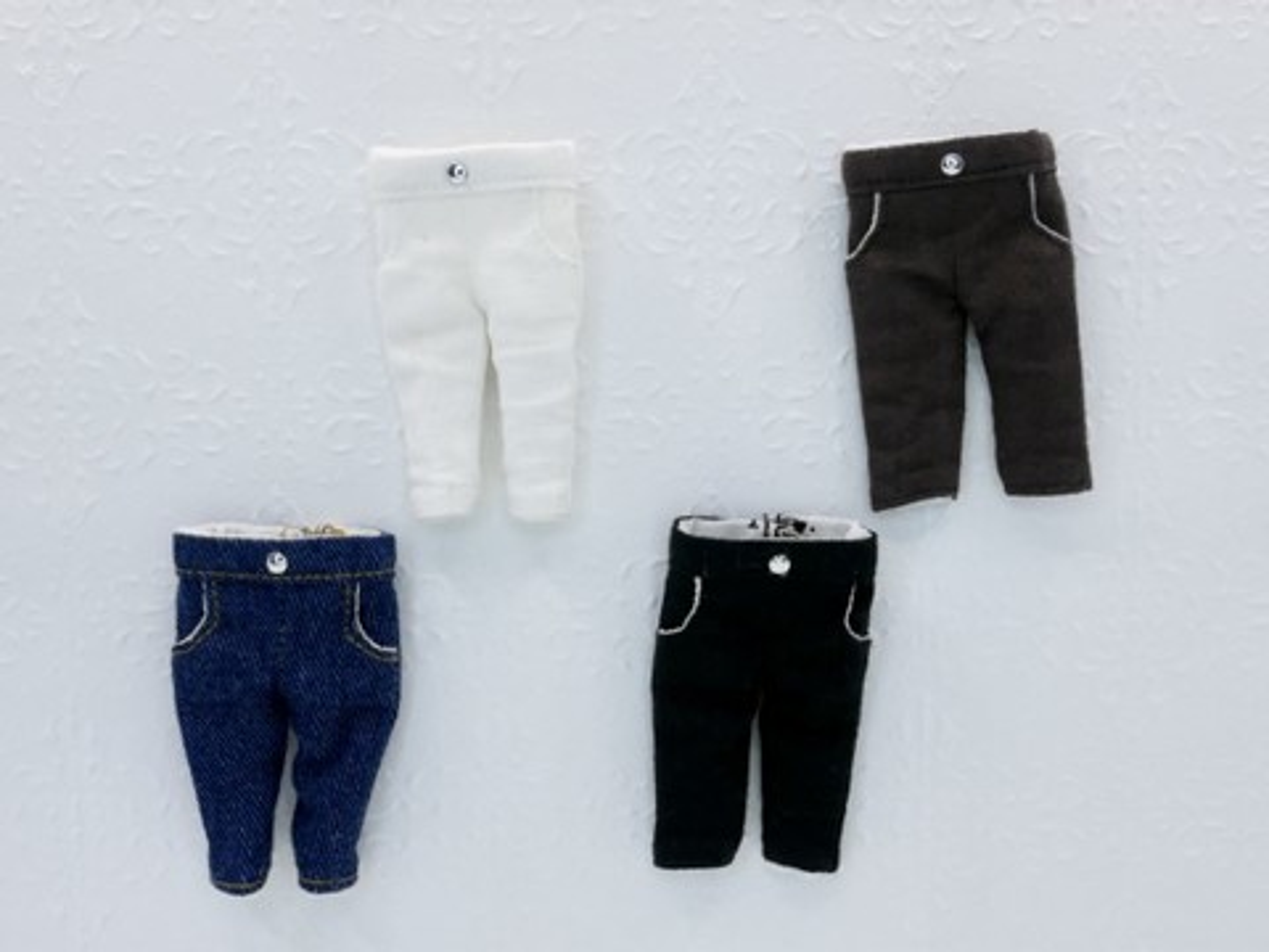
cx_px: 634
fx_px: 880
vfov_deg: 56.8
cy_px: 476
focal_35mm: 24
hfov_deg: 71.6
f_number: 7.1
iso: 200
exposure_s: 1/30
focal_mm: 12
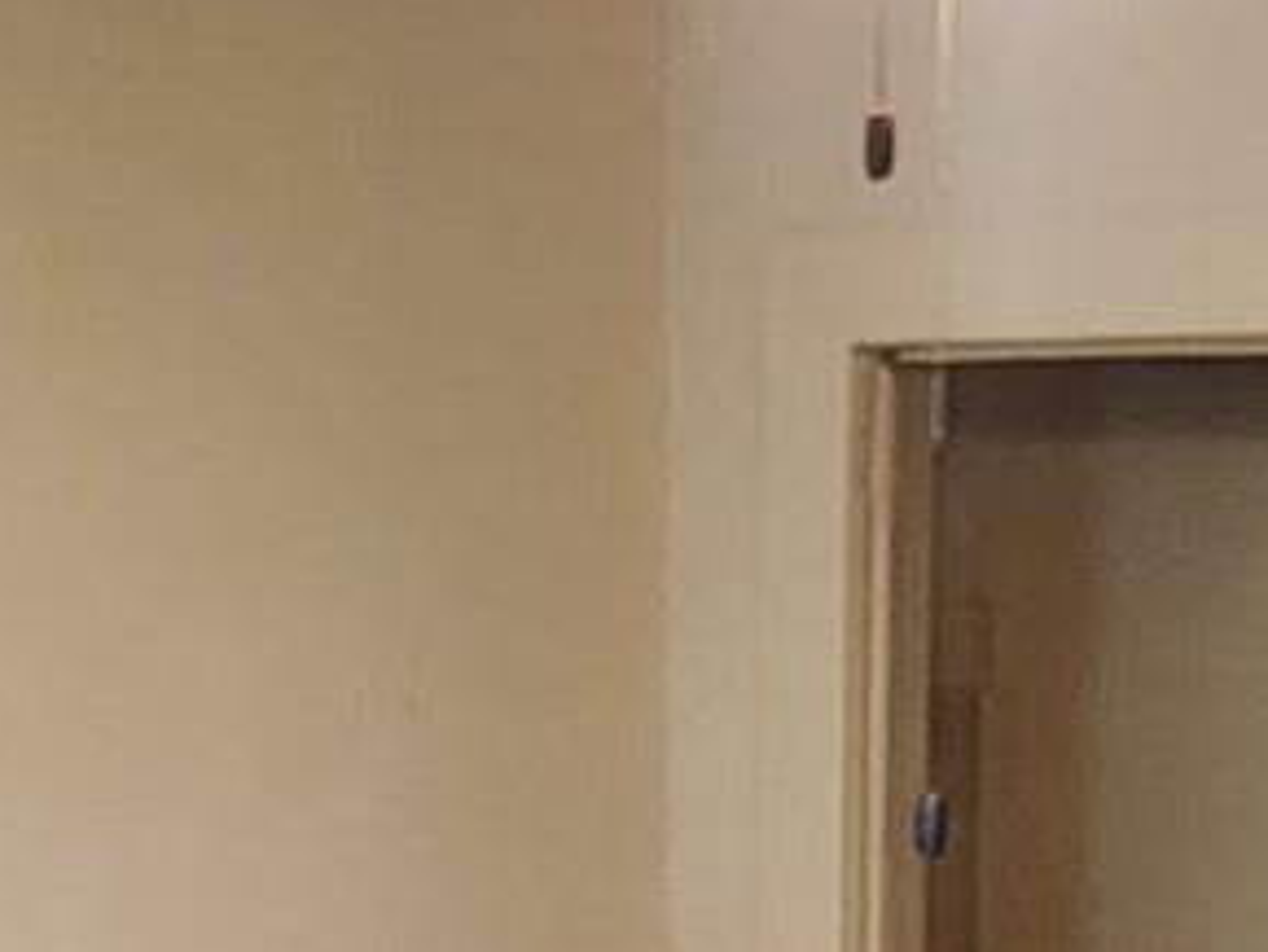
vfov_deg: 15.5
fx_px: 3371
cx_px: 965
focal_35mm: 92
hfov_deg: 21.1
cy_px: 1145
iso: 320
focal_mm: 2.2
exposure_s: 1/60
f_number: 2.2
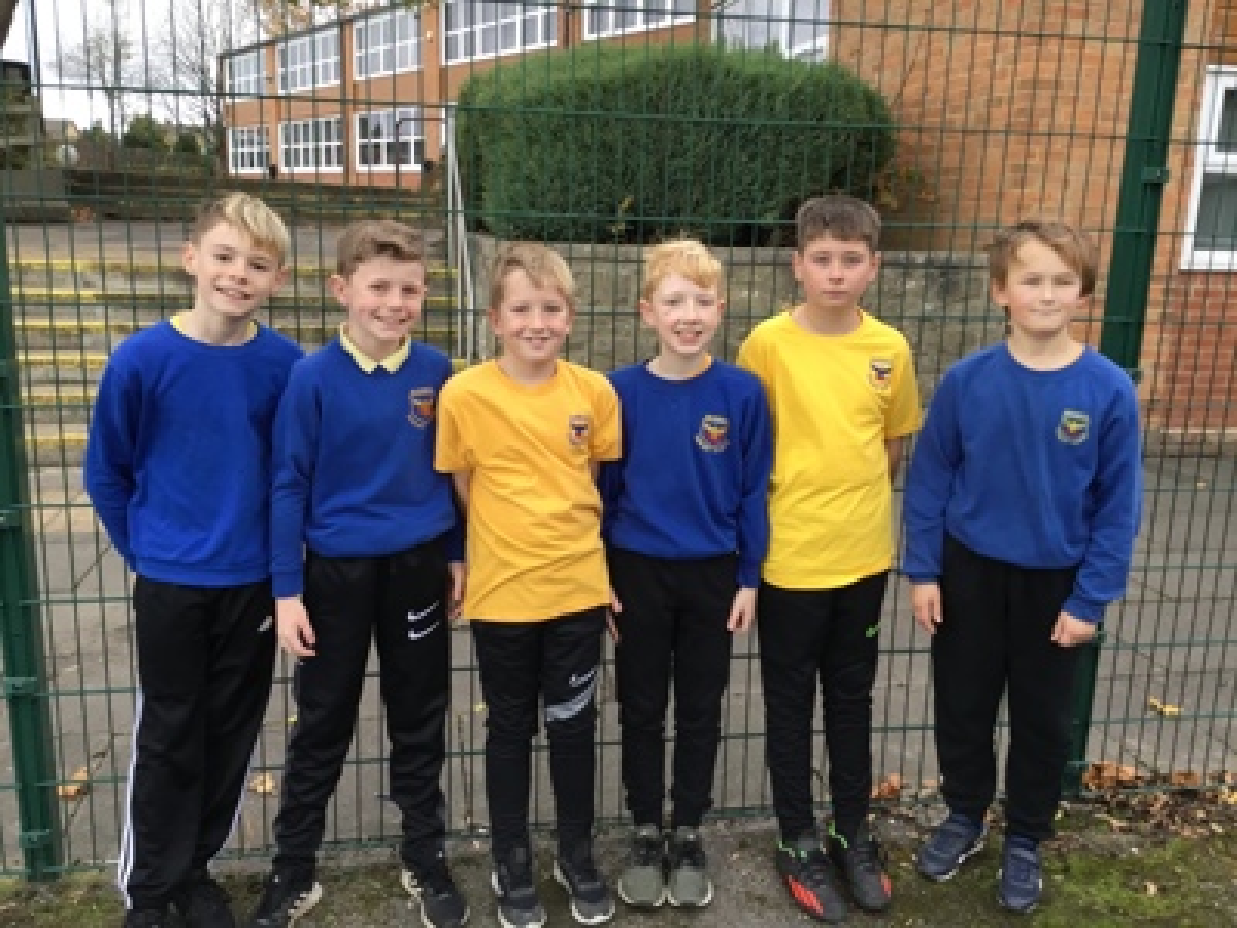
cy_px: 464
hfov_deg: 58.4
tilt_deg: -12.0
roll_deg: -0.7
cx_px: 618
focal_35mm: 31
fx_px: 1108
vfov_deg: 45.4
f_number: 2.4
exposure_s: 1/33
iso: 25
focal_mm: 3.3
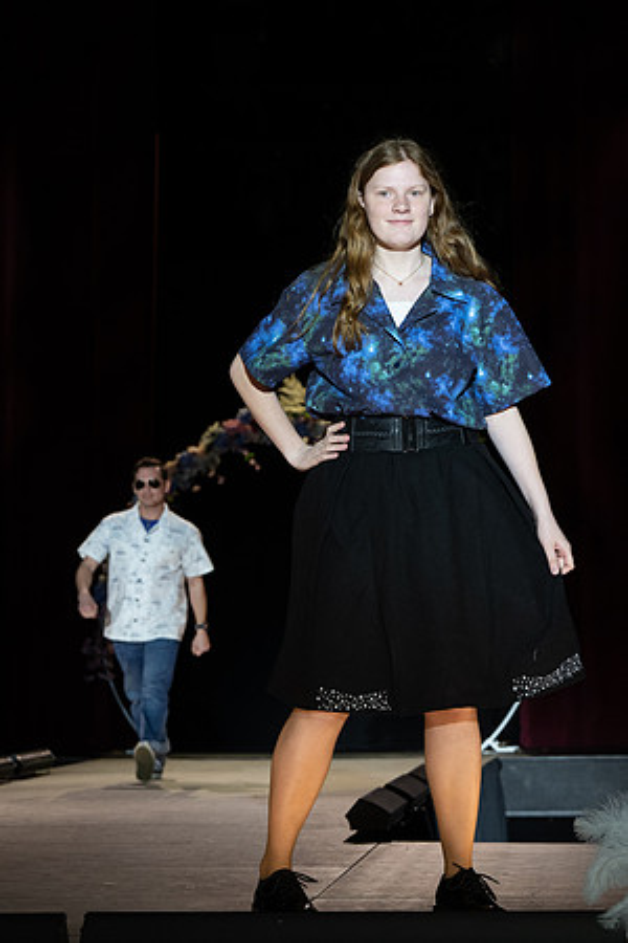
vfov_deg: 16.0
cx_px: 366
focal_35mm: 128
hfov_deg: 10.7
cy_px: 491
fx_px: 3351
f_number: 5.6
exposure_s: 1/320
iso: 1000
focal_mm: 82
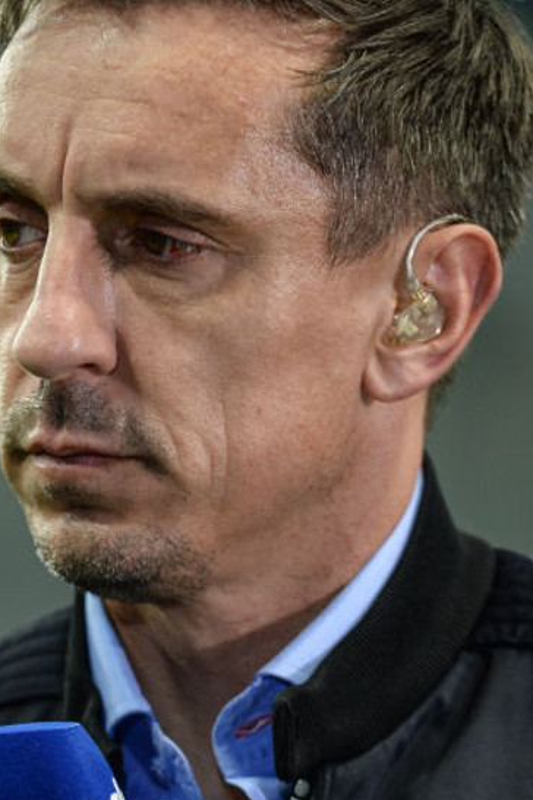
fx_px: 19522
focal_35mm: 878
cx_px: 89
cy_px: 527
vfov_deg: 2.4
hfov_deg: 1.6
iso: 1100
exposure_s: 1/640
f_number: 4
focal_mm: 400
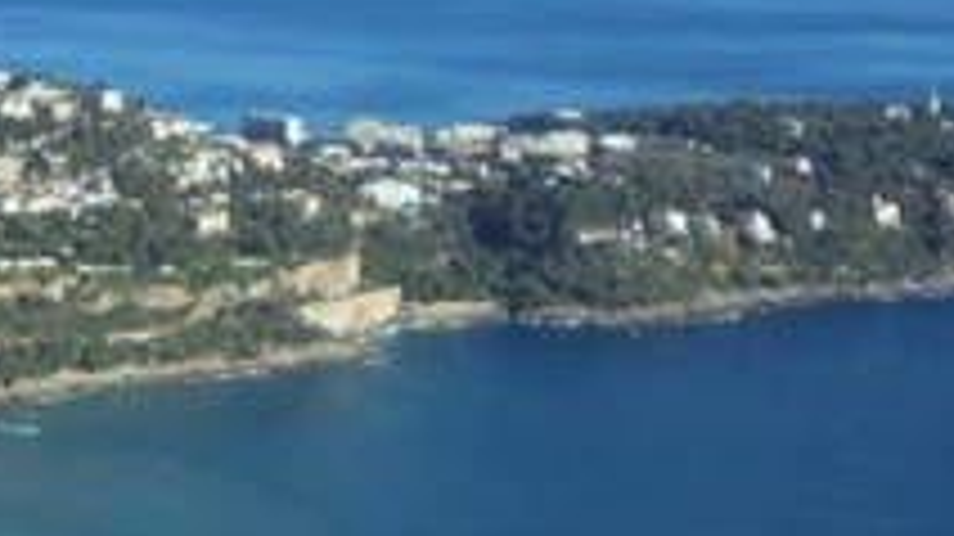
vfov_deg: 11.4
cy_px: 306
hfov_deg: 19.0
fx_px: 2680
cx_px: -194
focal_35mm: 106
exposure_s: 1/100
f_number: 11.5
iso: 100
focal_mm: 4.6
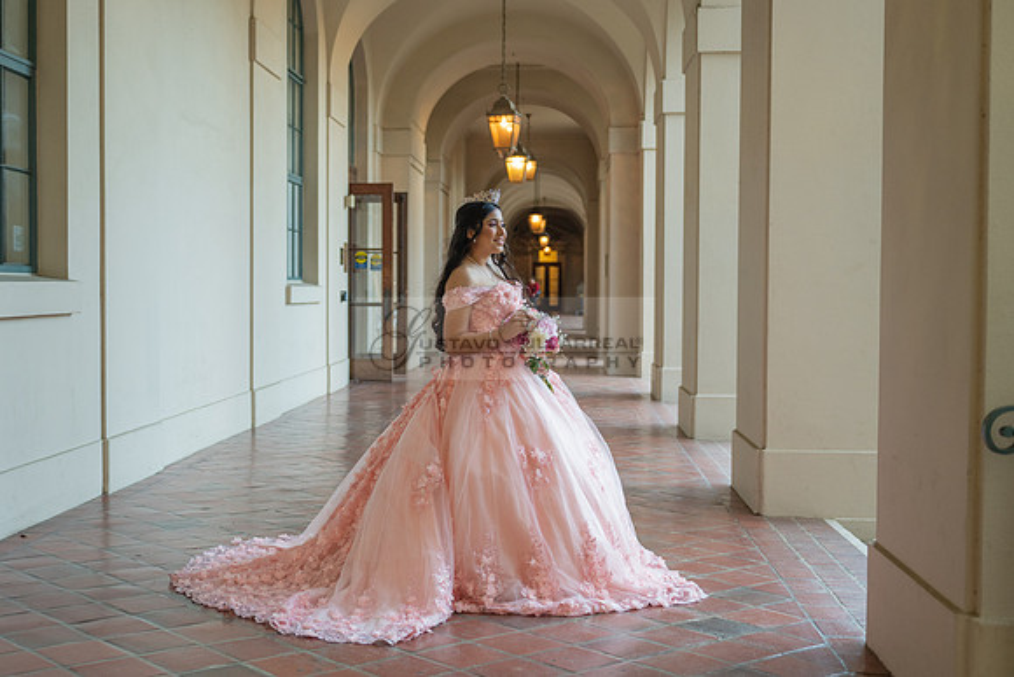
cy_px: 335
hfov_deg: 40.7
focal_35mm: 48
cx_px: 402
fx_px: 1361
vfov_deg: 27.9
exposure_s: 1/125
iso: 640
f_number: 3.2
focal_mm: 40
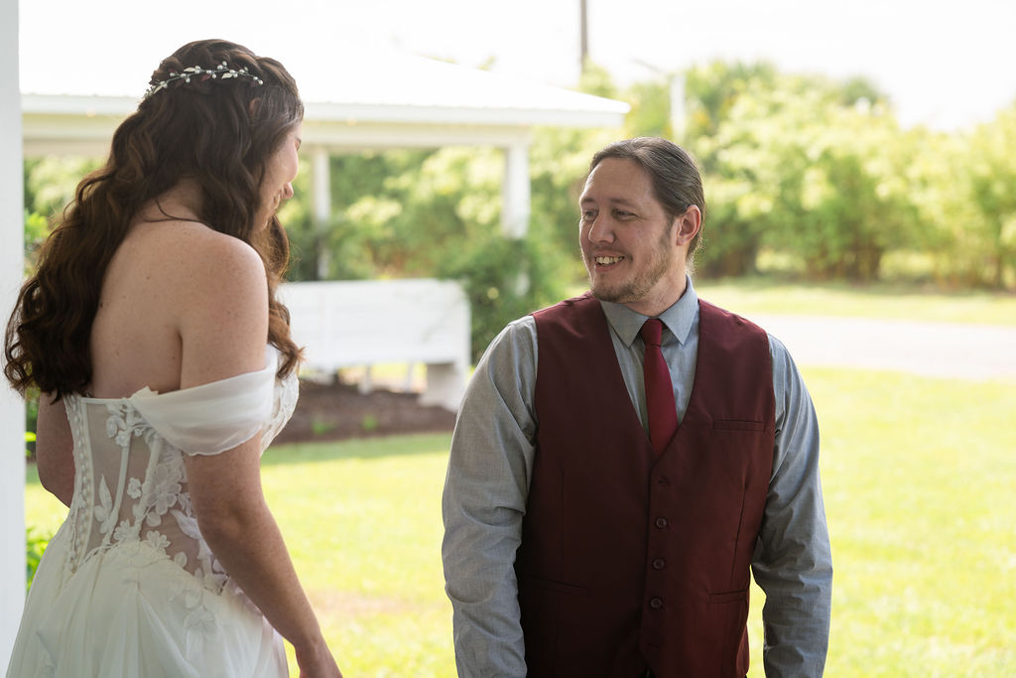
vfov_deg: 16.0
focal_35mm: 85
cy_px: 339
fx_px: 2403
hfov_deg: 23.9
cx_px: 508
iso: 100
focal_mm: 85
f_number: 4
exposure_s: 1/125
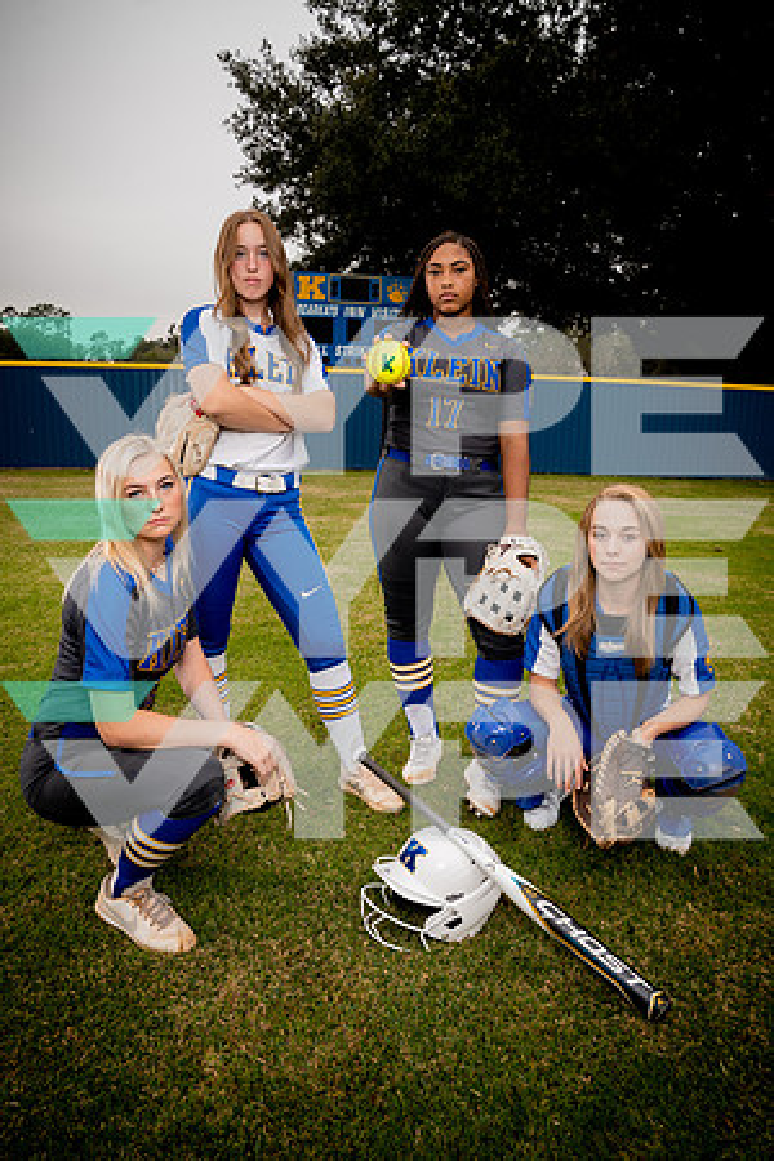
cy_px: 580
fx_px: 838
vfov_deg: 69.4
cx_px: 387
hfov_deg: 49.6
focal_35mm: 26
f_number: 8
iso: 200
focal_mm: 26
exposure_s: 1/250
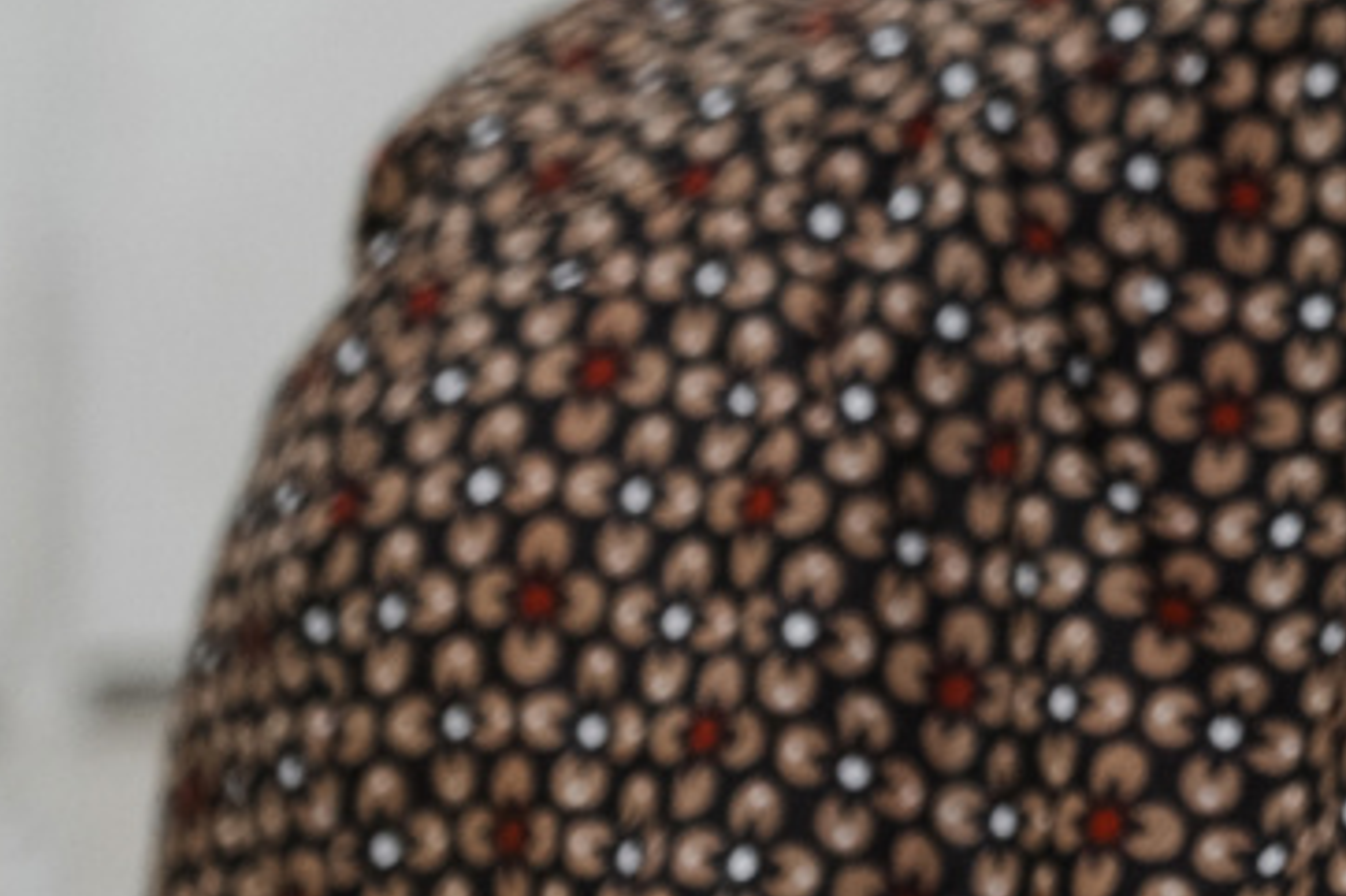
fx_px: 13491
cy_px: -1136
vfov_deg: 3.8
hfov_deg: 5.5
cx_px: 3134
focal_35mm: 361
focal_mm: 34.2
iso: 250
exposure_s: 1/1250
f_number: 2.8
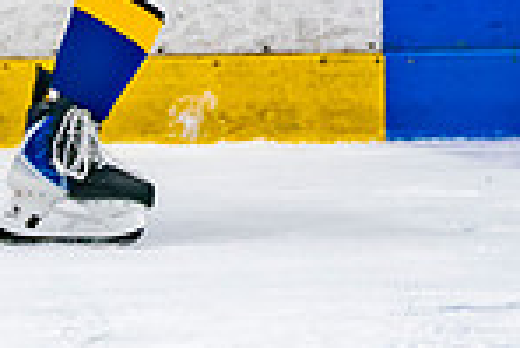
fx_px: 14328
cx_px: 313
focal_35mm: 991
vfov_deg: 1.4
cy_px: -310
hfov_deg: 2.1
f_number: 2.8
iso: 2000
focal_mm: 123
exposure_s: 1/640
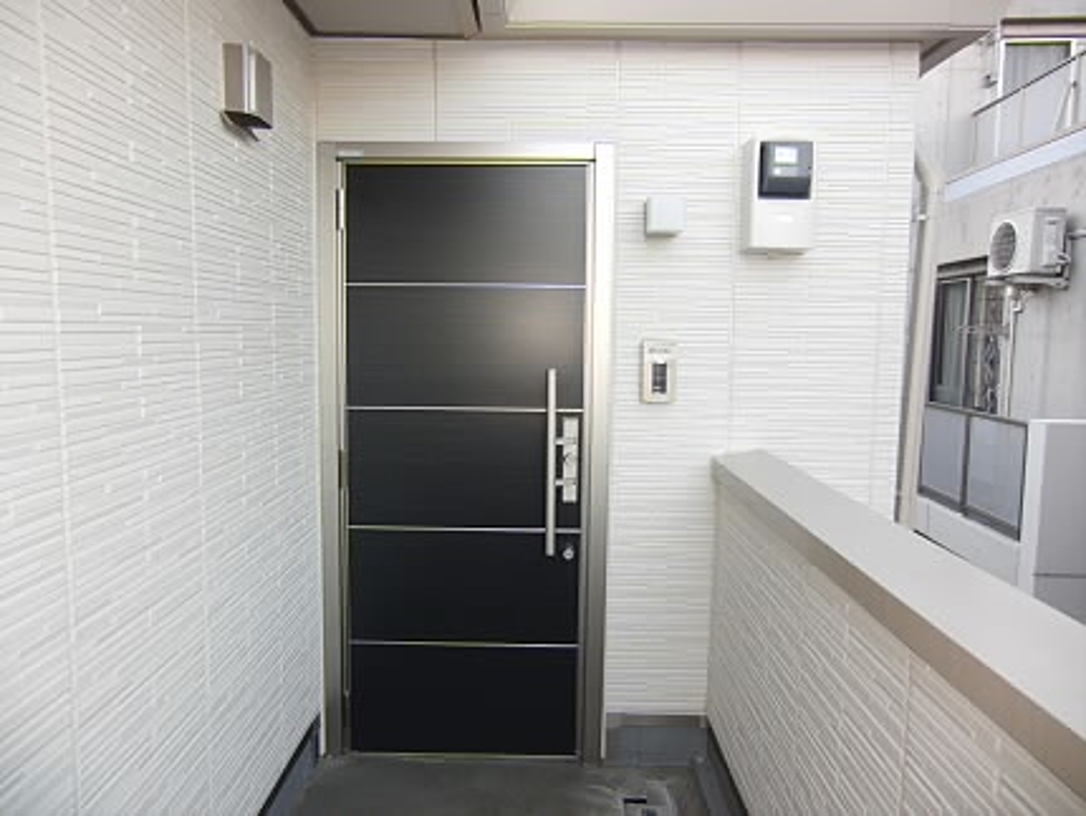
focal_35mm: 24
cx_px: 543
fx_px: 753
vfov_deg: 56.9
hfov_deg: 71.6
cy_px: 408
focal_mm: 4.3
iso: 100
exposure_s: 1/60
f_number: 3.2
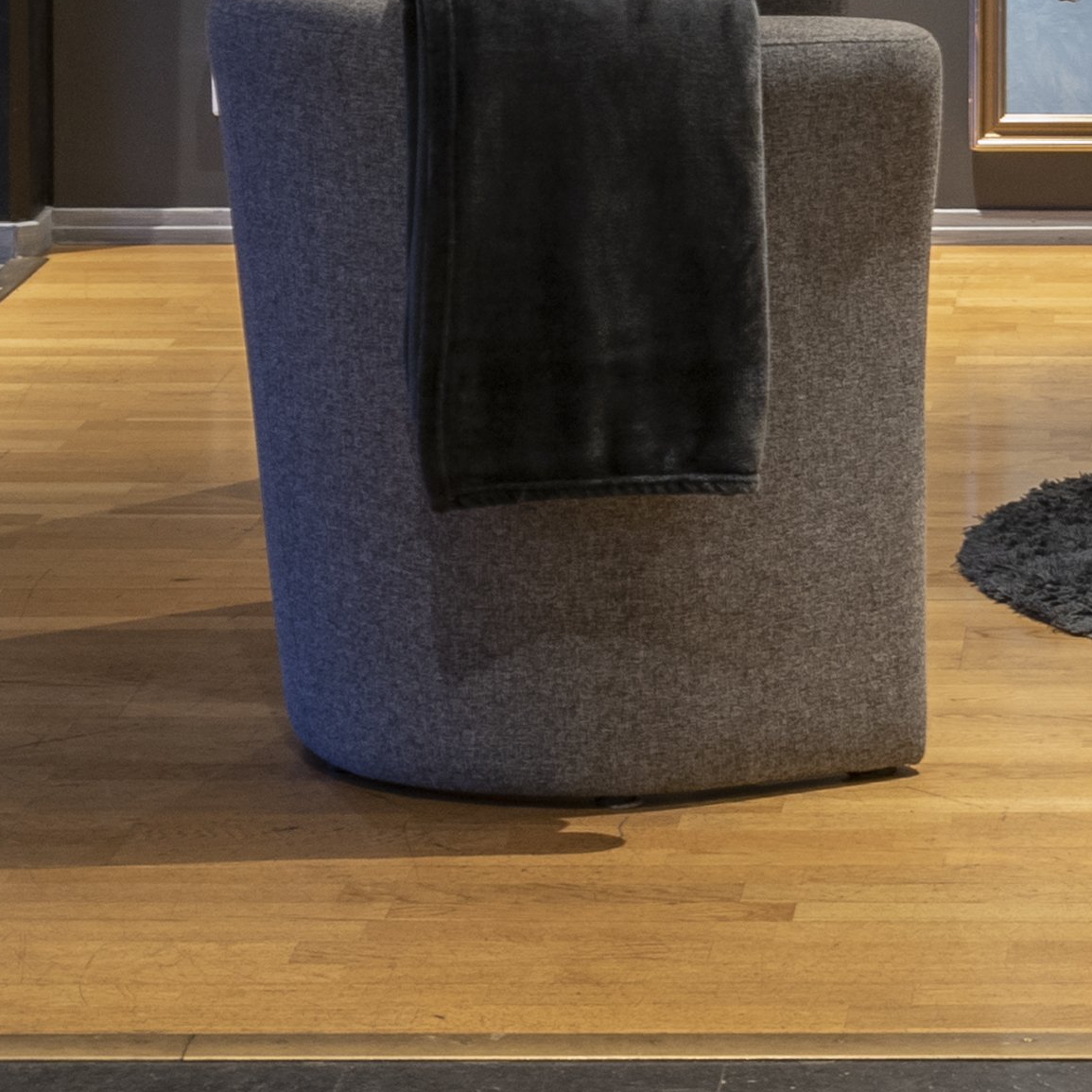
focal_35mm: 155
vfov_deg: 10.9
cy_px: -485
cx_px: 1203
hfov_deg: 11.1
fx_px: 5532
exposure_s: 2
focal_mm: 35
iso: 400
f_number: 11
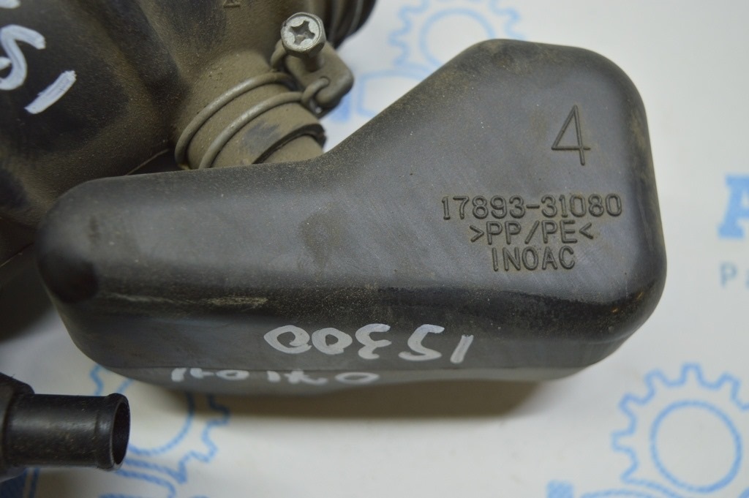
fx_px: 811
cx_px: 374
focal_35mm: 39
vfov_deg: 34.2
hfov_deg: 49.6
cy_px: 249
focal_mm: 26
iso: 400
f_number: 4
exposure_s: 1/60
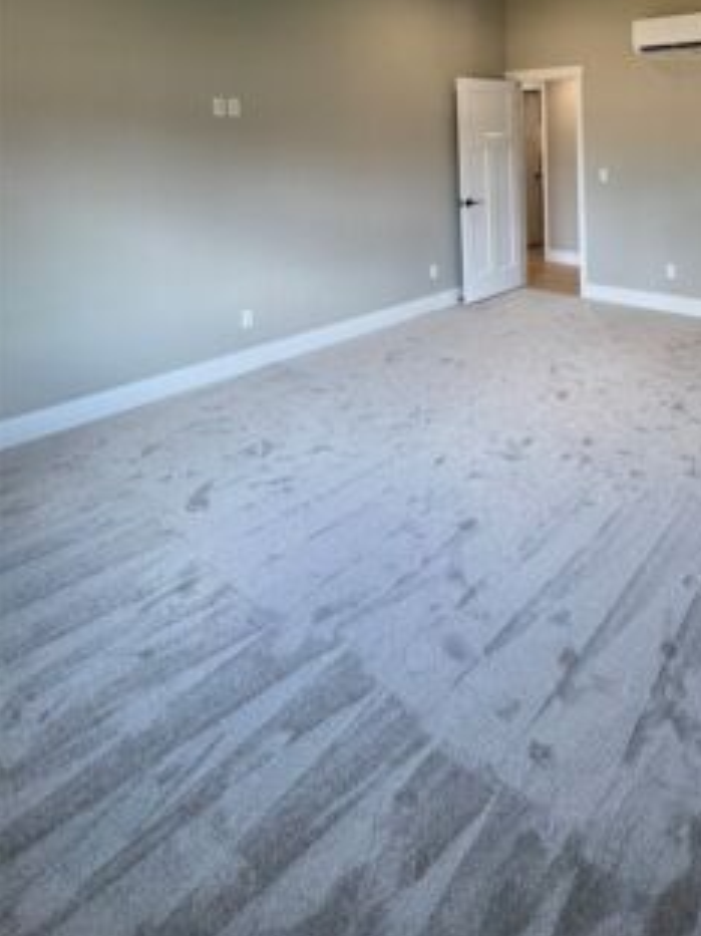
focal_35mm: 24
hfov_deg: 51.7
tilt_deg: -4.3
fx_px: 648
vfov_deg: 64.6
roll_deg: +0.9
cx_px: 599
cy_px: 173
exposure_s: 1/120
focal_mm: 2.22
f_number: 2.2
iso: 100
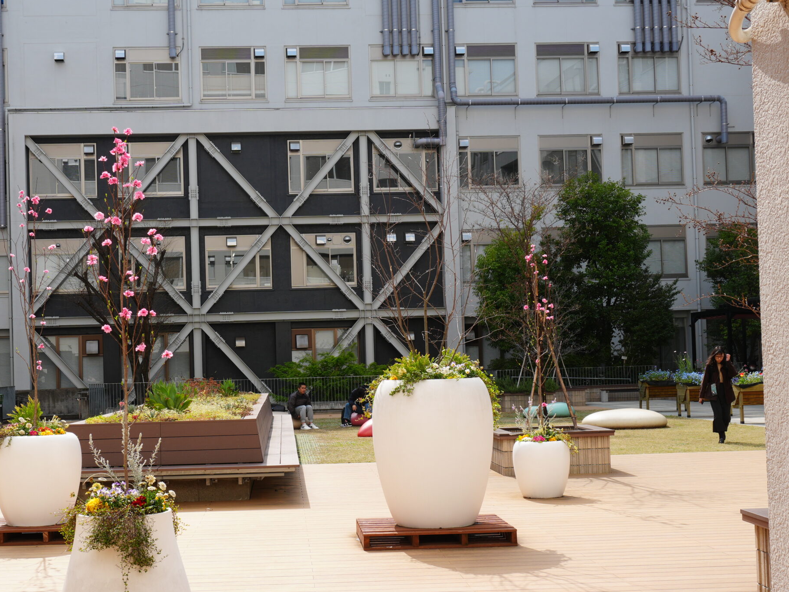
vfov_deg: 27.5
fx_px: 1208
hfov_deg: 35.9
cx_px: 284
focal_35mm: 53
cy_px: 331
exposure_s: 1/125
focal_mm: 26
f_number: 9
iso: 100
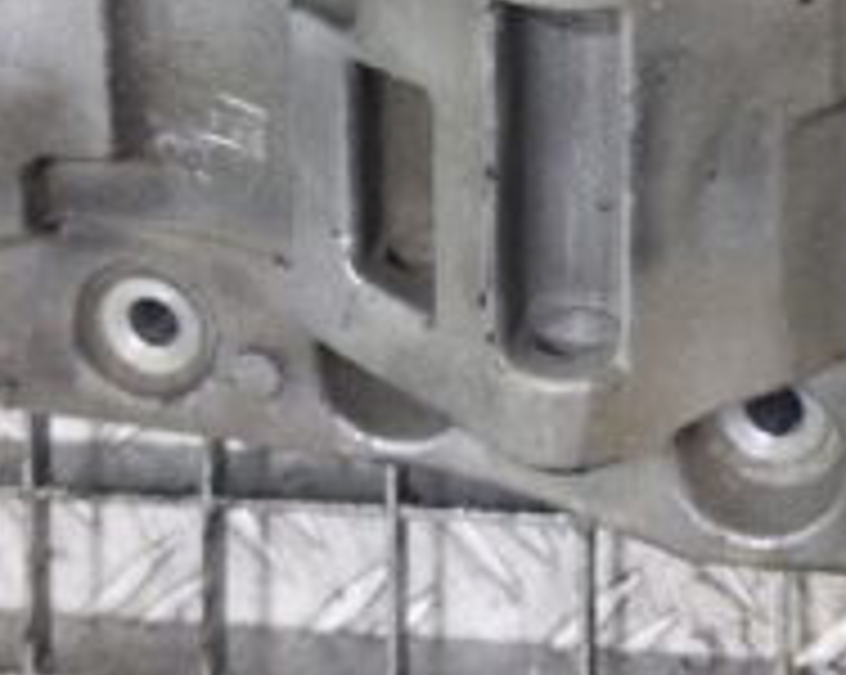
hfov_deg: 24.2
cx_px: 626
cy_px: -108
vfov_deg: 18.7
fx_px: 1951
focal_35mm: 78
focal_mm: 5.23
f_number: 1.8
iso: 125
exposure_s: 1/50
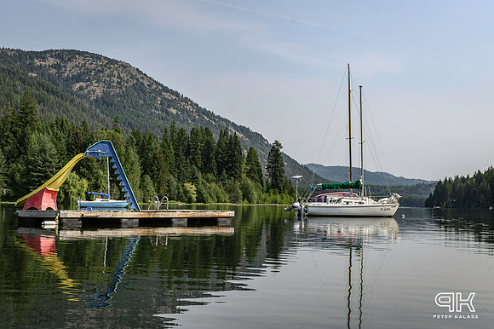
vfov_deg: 28.0
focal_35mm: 48
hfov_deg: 41.1
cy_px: 164
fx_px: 658
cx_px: 247
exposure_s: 1/320
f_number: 8
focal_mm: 32
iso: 110
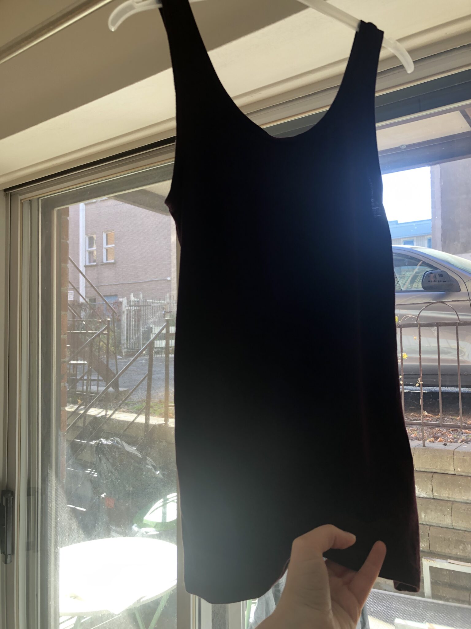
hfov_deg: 49.7
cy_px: 314
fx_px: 508
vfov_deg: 63.4
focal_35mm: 28
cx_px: 236
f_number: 1.8
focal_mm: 3.99
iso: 50
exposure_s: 1/120
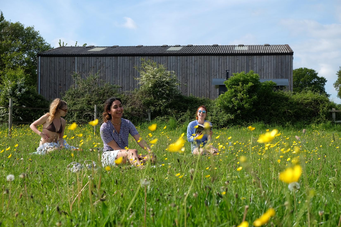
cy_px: 114
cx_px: 170
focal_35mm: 56
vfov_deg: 24.2
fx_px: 530
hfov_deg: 35.6
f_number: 5.6
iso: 200
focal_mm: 37.4
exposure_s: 1/500
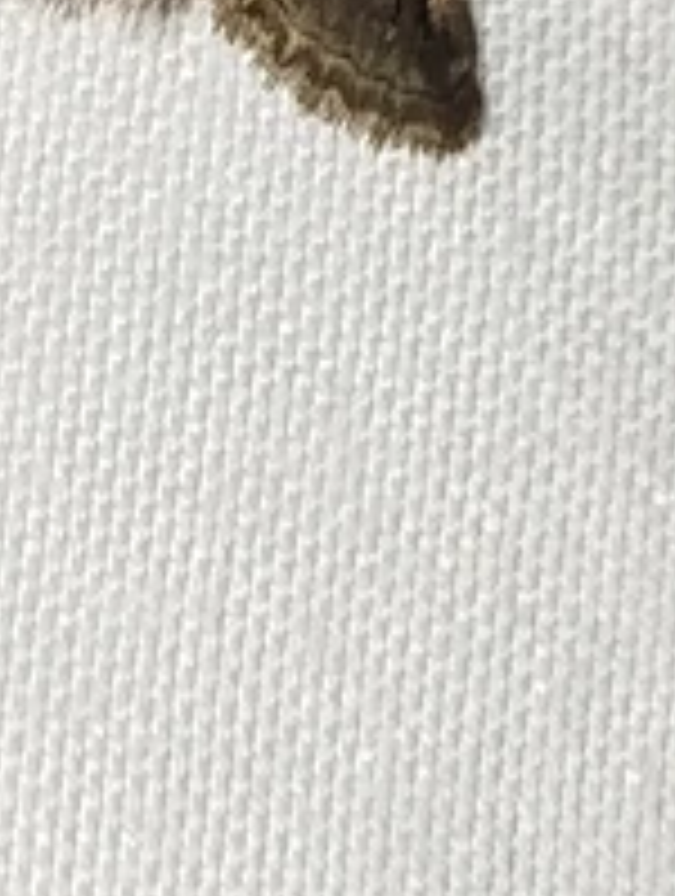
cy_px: -288
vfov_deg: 9.7
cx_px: 310
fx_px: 5157
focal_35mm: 199
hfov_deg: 7.5
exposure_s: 1/50
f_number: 1.7
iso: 100
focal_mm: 5.31
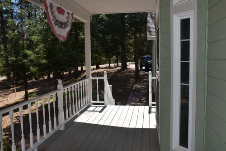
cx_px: 113
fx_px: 207
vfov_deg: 39.9
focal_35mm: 33
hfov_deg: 57.2
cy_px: 76
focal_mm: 22
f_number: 6.3
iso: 100
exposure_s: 1/200
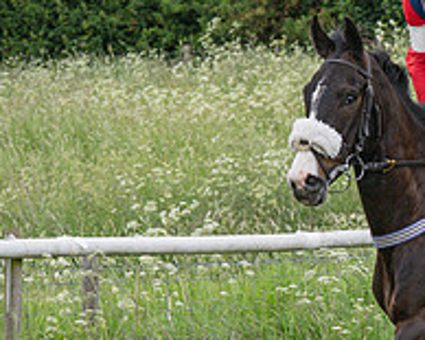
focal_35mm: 343
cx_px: 315
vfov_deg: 4.5
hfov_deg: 5.6
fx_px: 4312
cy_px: 204
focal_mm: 70
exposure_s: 1/1000
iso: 400
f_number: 5
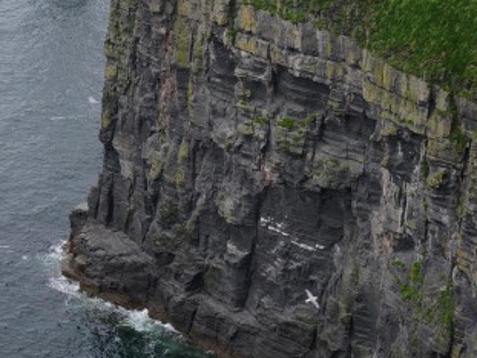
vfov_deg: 12.5
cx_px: 225
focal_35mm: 117
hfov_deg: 16.8
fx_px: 1612
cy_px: -17
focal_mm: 70
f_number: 14
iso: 640
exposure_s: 1/160
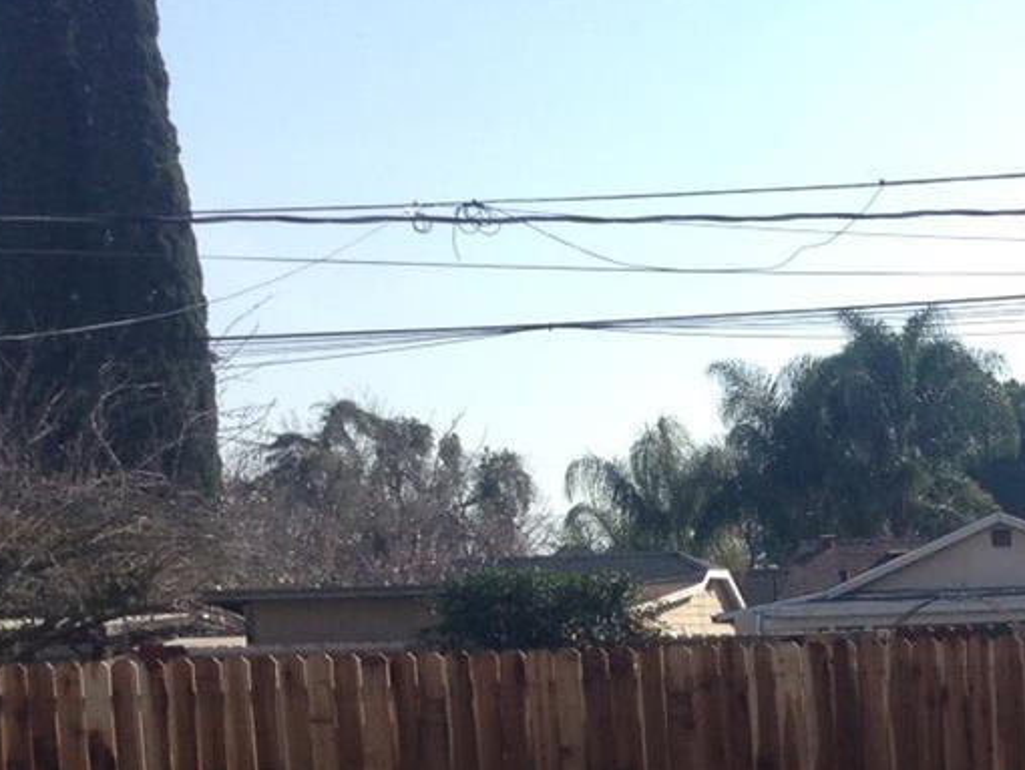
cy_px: 958
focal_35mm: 97
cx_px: 1284
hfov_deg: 18.9
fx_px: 2874
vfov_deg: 14.7
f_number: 2.4
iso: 50
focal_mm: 4.12
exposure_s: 1/1232
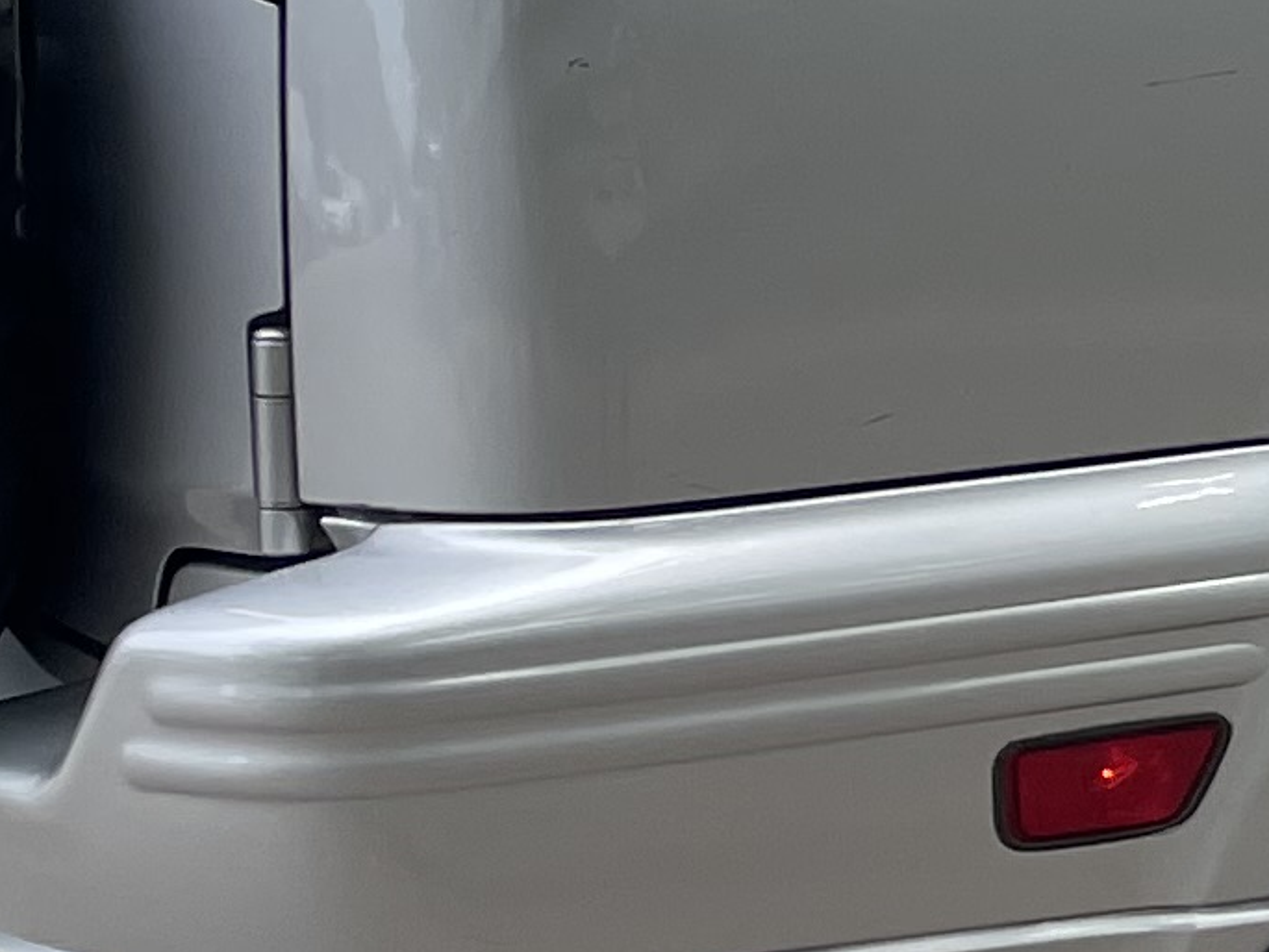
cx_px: 2708
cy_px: 244
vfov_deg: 9.7
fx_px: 5610
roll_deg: +3.9
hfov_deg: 11.4
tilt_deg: -8.4
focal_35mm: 153
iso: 32
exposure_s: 1/1366
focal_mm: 4.2
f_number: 1.6
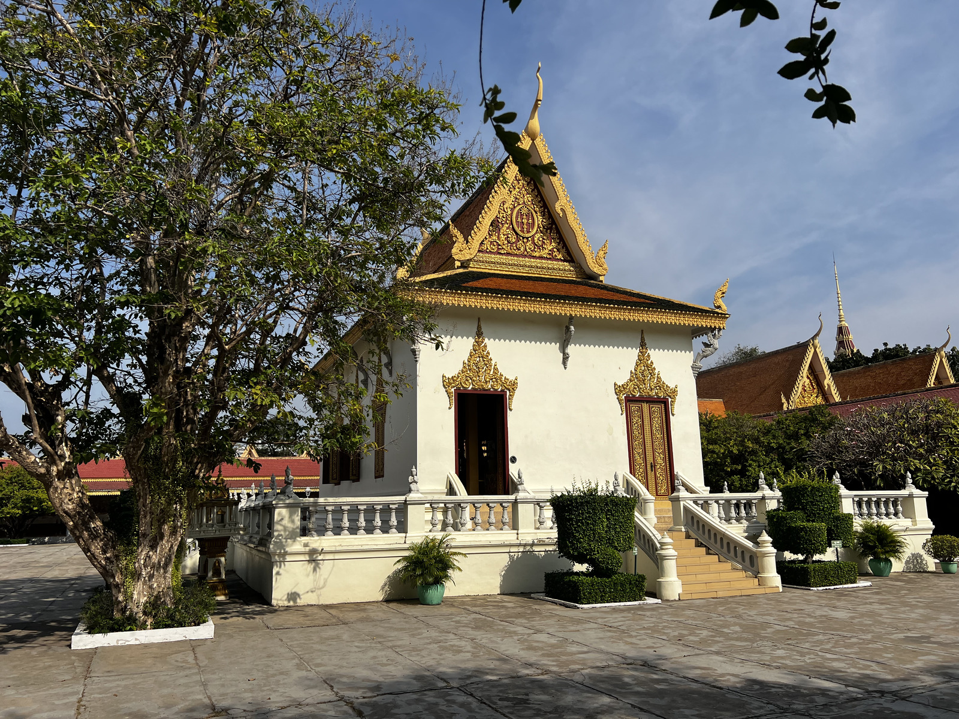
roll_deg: +1.2
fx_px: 720
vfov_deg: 53.1
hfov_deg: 67.3
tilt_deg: +11.3
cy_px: 360
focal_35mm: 26
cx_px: 480
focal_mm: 5.7
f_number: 1.5
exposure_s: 1/7463
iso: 50
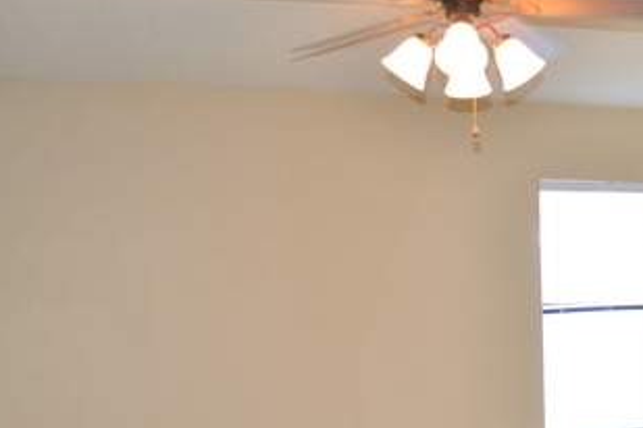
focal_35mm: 56
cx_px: 576
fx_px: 1000
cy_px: 425
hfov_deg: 33.8
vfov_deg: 23.2
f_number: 4
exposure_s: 1/80
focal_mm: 18
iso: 400
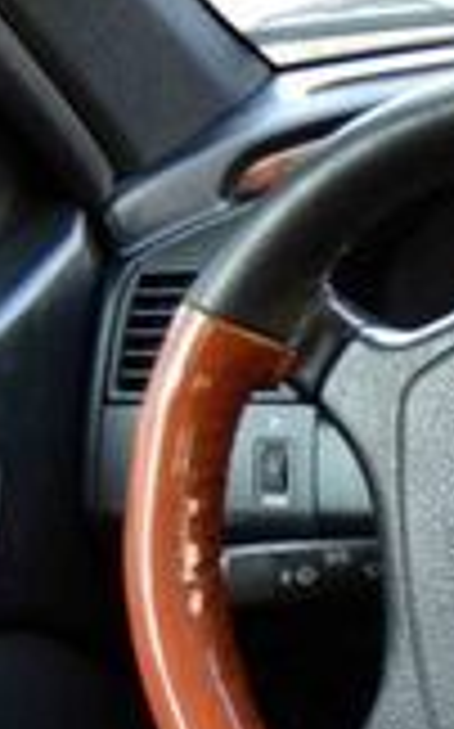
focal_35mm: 112
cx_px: 1429
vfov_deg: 18.2
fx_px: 2221
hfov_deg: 9.1
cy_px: 729
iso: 400
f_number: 4
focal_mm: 18
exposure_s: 1/60
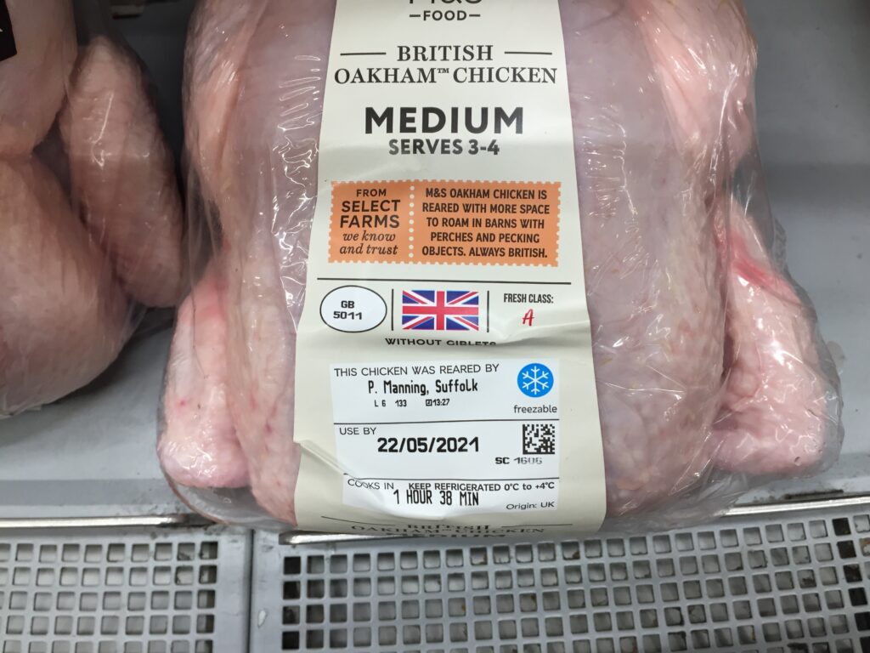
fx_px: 729
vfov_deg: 48.2
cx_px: 435
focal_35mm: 29
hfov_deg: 61.7
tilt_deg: -75.9
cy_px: 326
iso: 32
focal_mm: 4.15
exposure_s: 1/33
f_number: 2.2
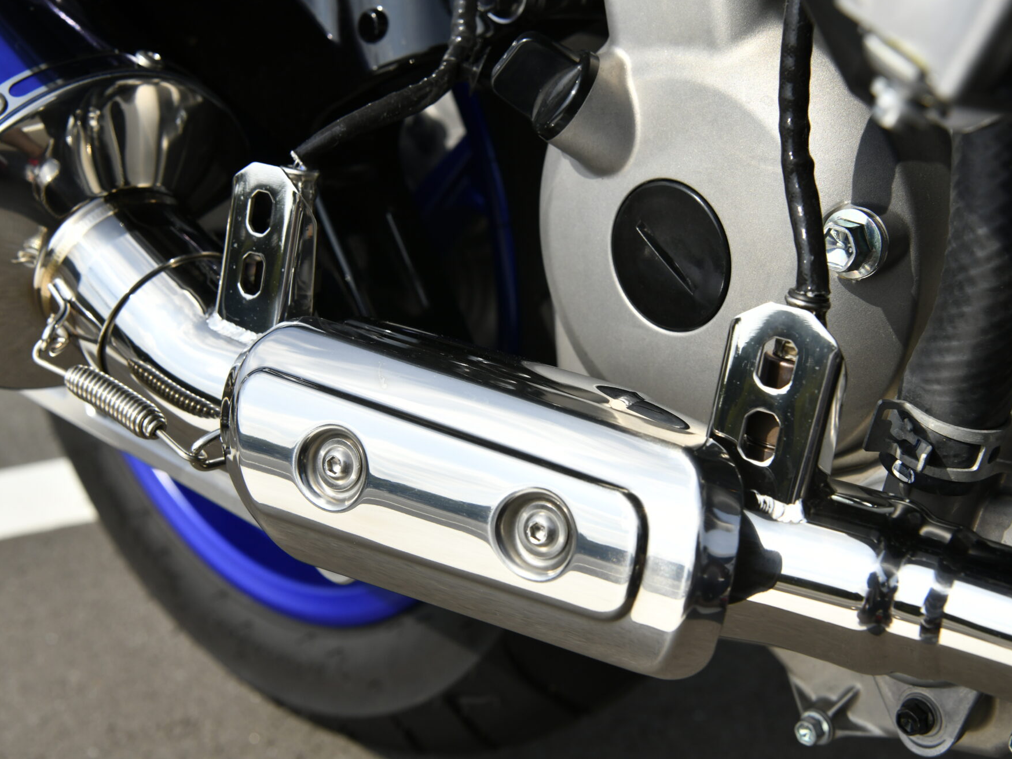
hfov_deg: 34.9
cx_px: 550
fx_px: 1608
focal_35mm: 55
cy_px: 374
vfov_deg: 26.6
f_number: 10
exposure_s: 1/1250
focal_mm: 50
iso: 500
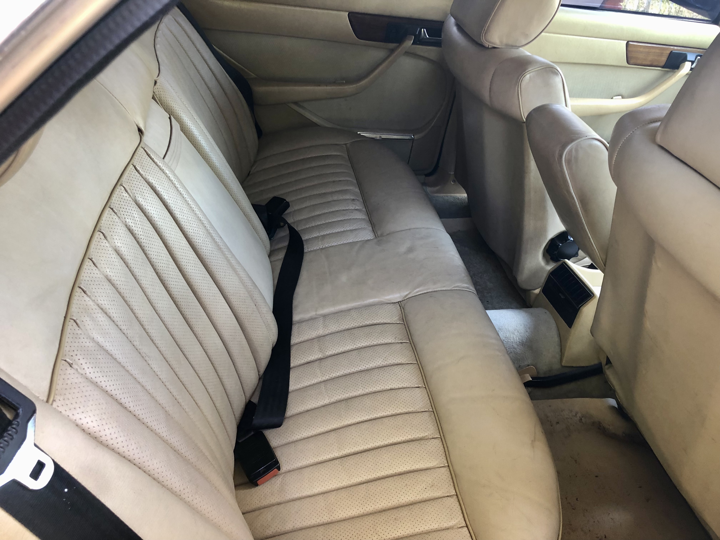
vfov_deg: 49.7
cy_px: 270
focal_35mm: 28
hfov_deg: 63.4
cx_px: 360
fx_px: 582
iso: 32
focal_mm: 4
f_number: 1.8
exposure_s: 1/20
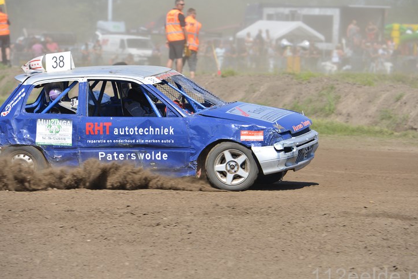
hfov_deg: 10.7
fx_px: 2242
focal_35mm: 193
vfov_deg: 7.1
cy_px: 139
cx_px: 199
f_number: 6.3
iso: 200
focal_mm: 175
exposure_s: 1/640
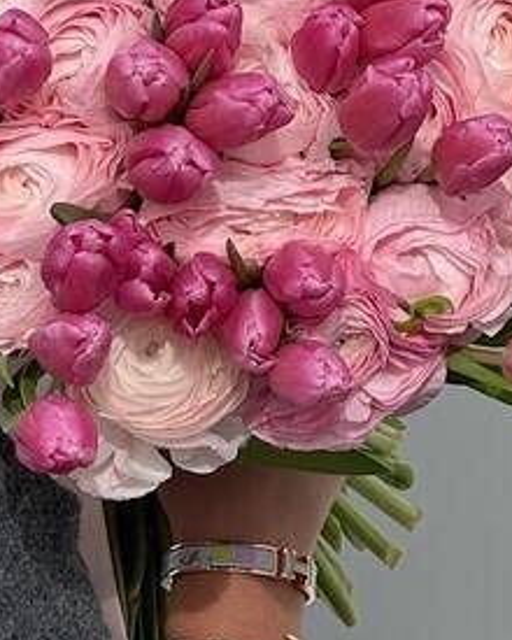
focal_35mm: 280
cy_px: 291
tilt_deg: -4.1
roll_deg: +1.0
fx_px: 5304
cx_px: 93
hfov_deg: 5.5
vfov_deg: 6.9
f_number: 2.8
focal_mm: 9
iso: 25
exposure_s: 1/927
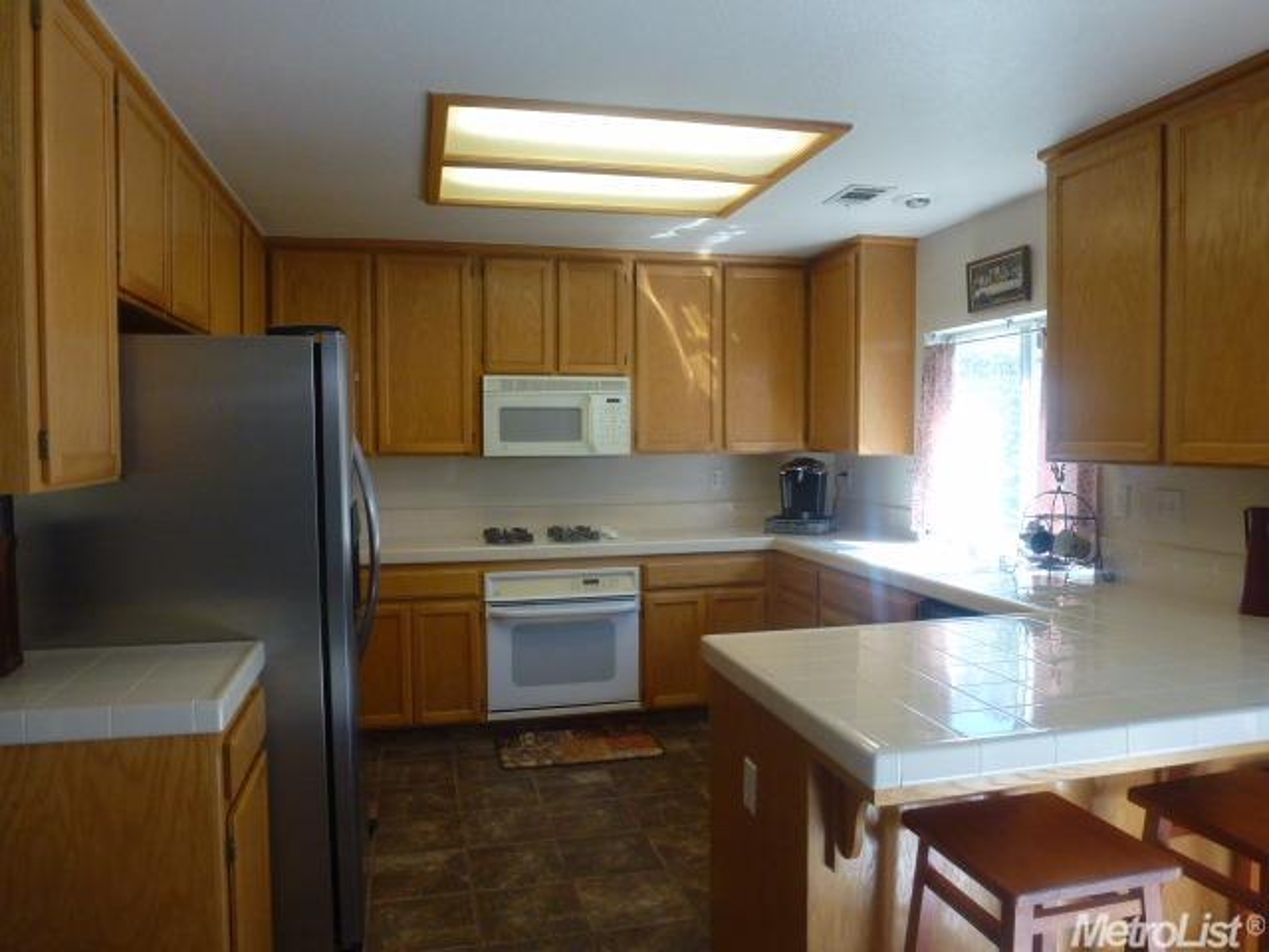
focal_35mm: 24
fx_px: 880
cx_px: 634
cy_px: 476
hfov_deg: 71.6
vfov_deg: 56.8
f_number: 3.3
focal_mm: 4.3
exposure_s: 1/60
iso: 160
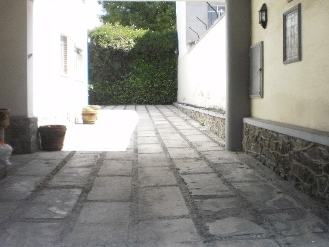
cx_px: 173
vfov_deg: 32.9
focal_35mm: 44
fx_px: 418
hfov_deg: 42.9
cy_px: 116
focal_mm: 6.3
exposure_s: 1/500
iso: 200
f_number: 3.1
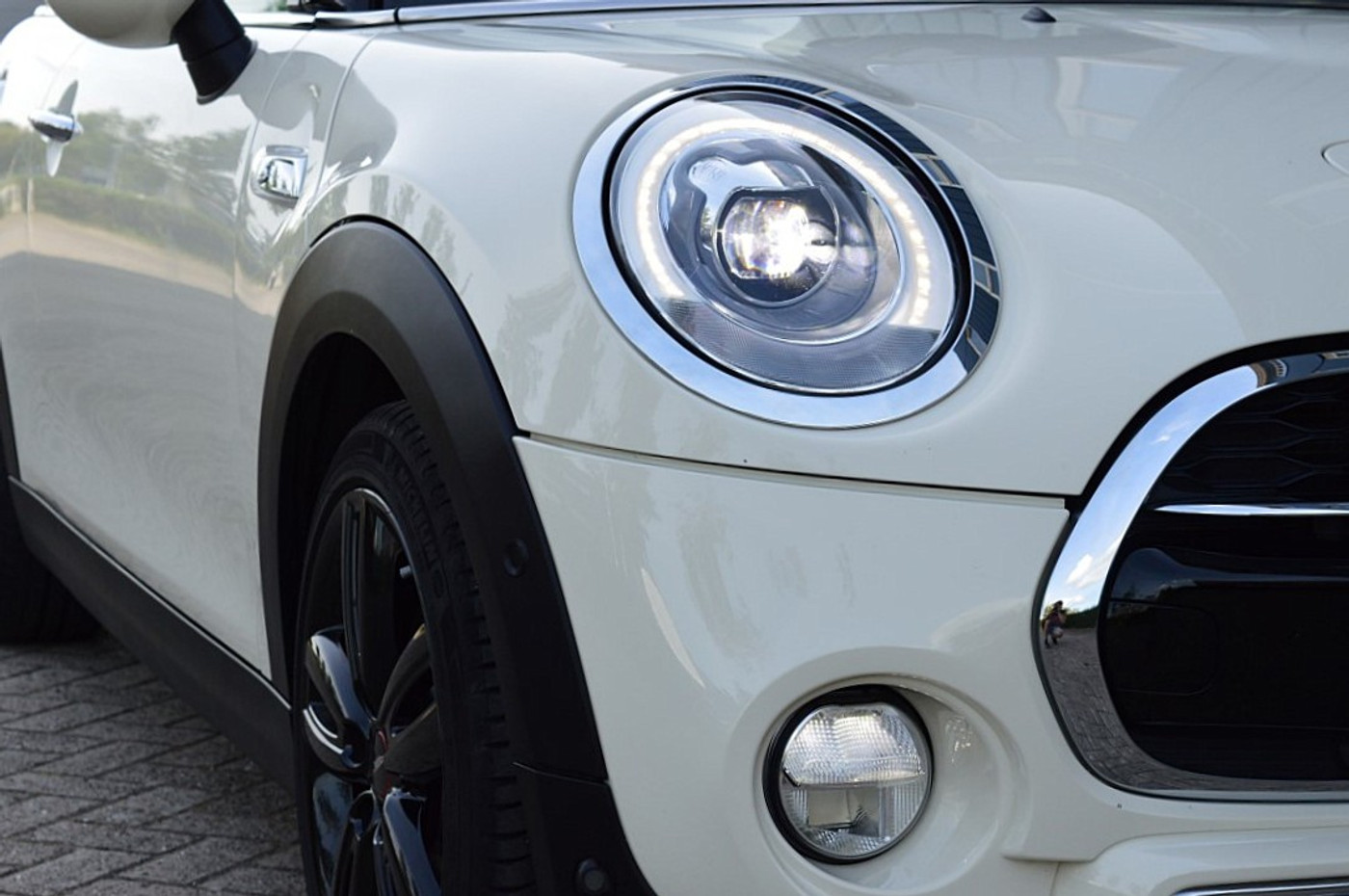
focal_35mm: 78
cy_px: 448
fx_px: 2919
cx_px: 674
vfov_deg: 17.5
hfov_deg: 26.0
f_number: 10
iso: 400
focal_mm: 52
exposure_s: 1/320
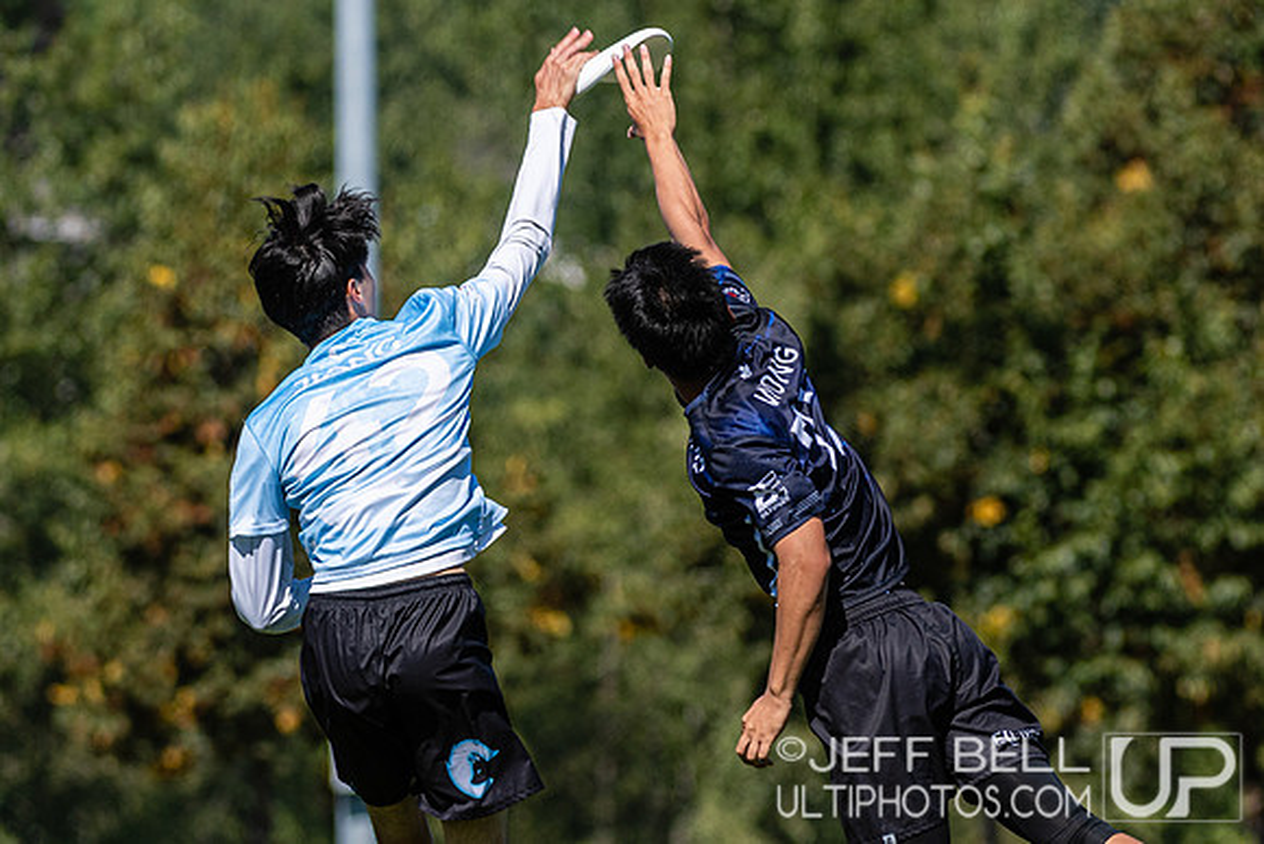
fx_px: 18123
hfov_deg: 4.0
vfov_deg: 2.7
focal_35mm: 516
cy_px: 476
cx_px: 754
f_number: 4
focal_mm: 200
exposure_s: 1/1600
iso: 100
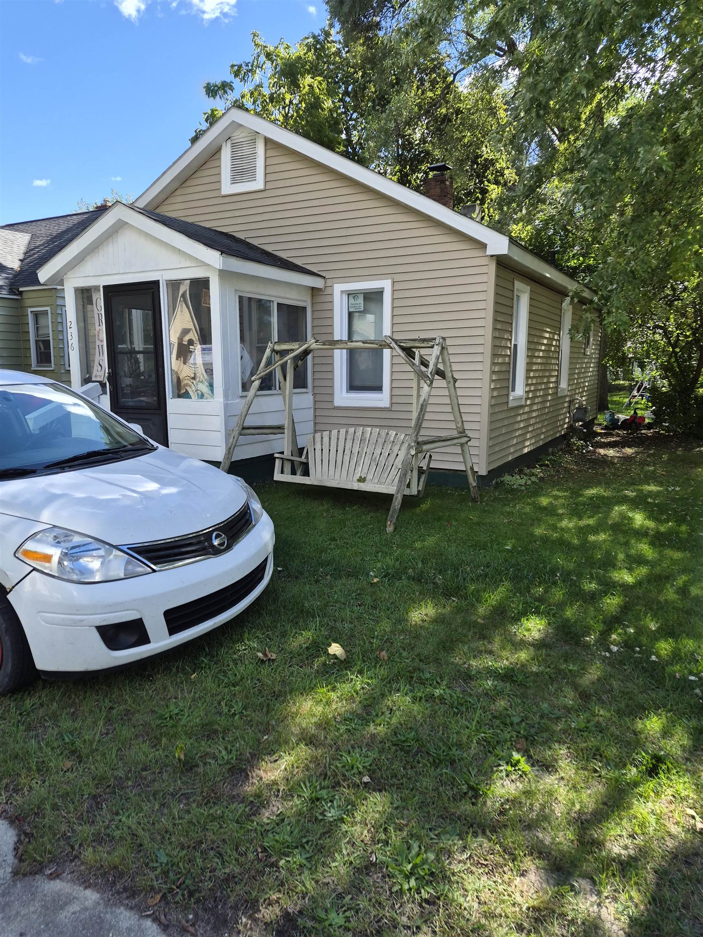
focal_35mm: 23
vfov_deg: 73.9
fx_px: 623
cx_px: 352
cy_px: 468
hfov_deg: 58.9
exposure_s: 1/1976
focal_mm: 5.4
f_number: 1.8
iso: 80
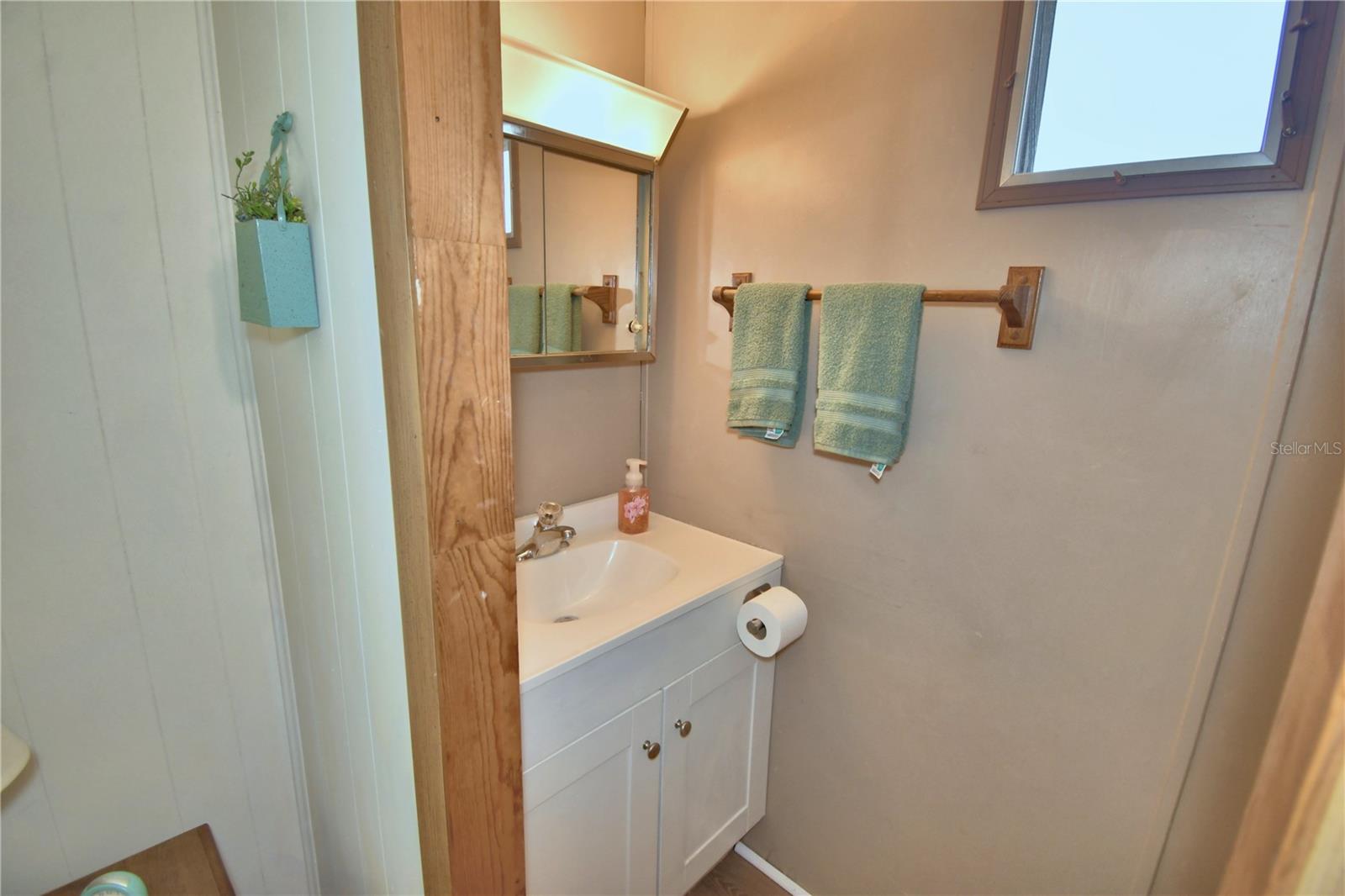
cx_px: 672
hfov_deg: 100.4
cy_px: 448
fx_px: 560
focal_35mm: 15
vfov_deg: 77.3
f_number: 4.5
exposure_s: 1/30
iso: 200
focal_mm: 10
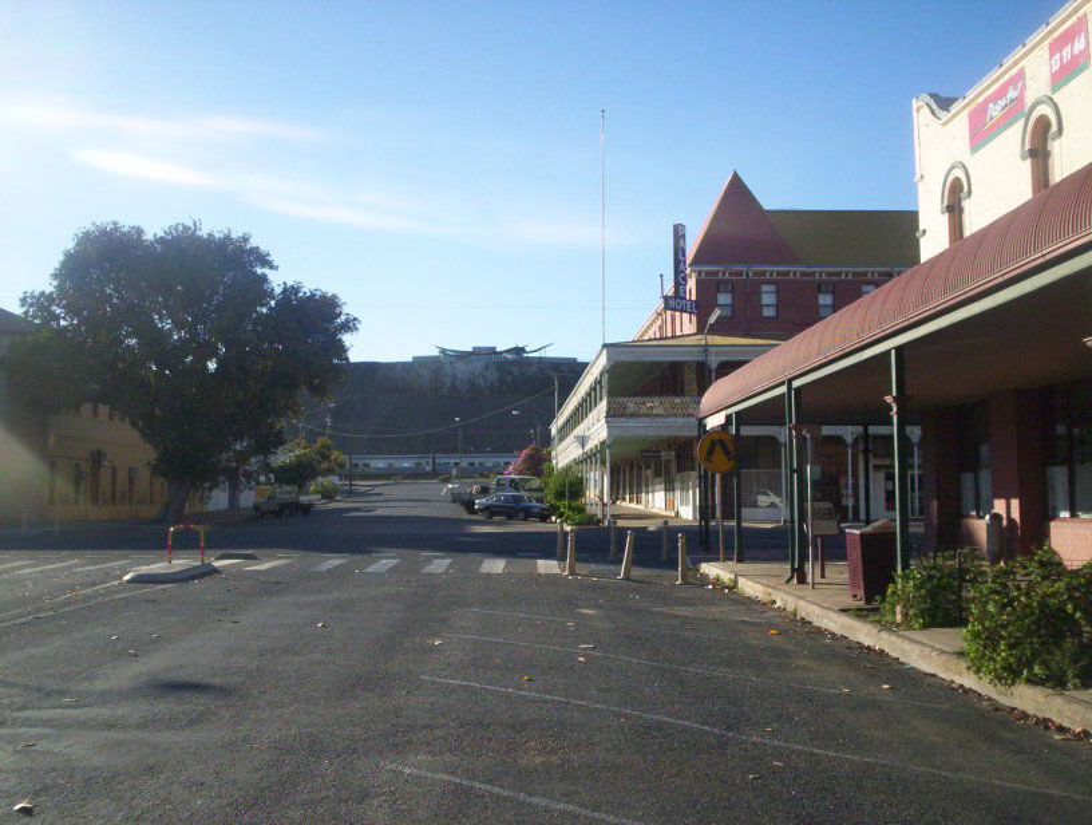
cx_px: 546
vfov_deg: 37.9
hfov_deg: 48.9
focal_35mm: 38
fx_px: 1202
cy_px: 412
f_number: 4.5
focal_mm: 4.99
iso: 100
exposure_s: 1/572
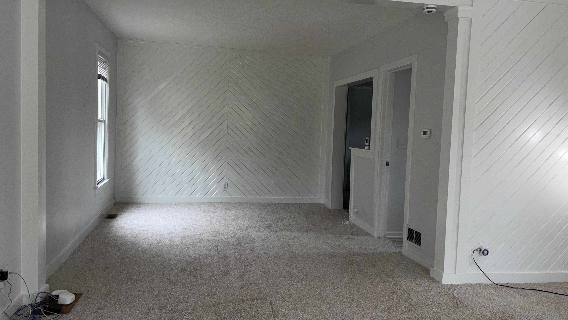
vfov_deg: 40.2
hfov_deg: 66.1
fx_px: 437
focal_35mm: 29
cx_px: 286
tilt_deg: -2.4
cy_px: 153
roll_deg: -2.1
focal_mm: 5.96
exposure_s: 1/120
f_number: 1.6
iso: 80
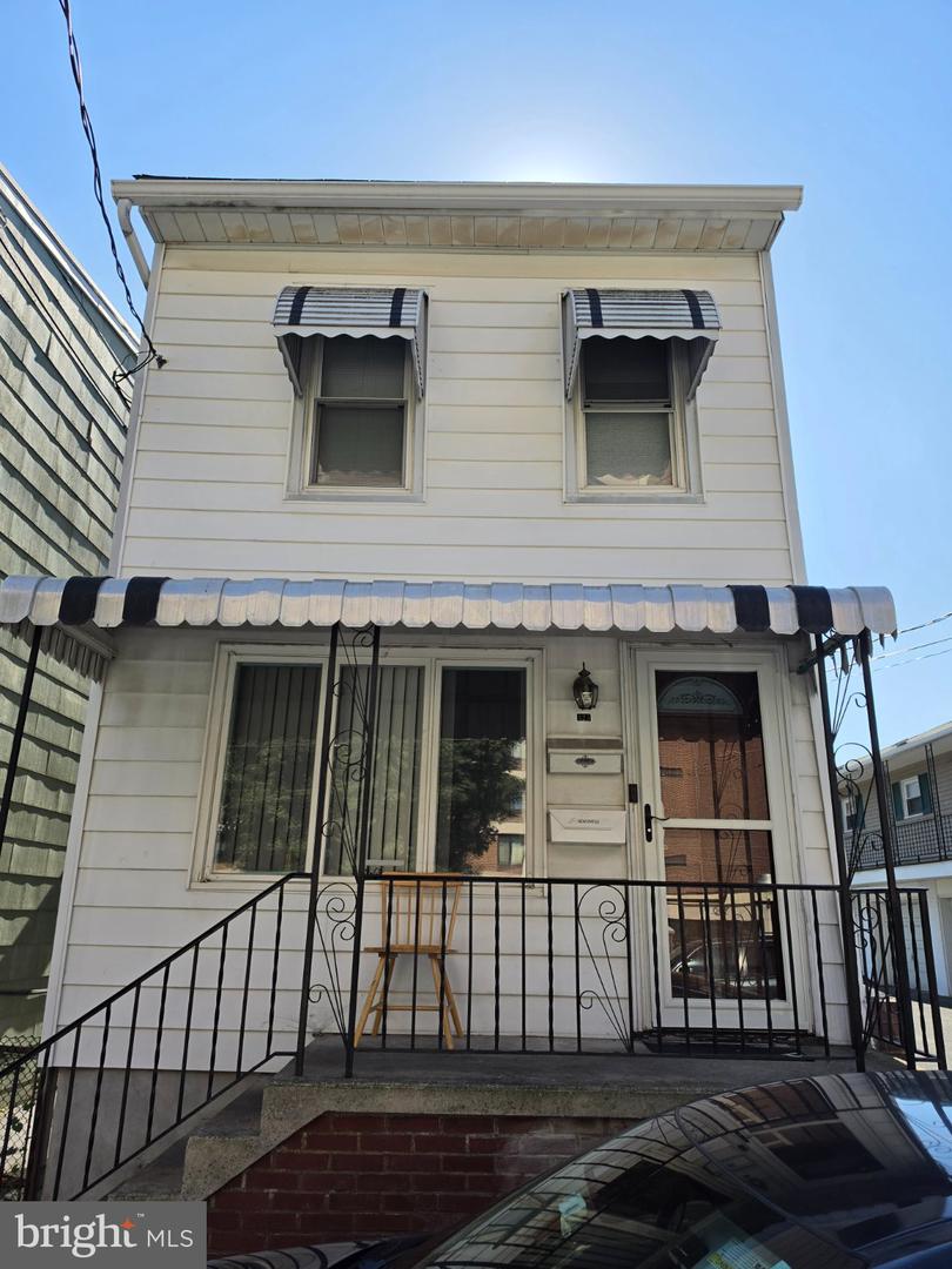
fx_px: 843
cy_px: 634
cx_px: 476
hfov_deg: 58.9
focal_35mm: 23
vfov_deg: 73.9
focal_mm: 6.5
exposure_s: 1/6571
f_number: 1.4
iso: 64
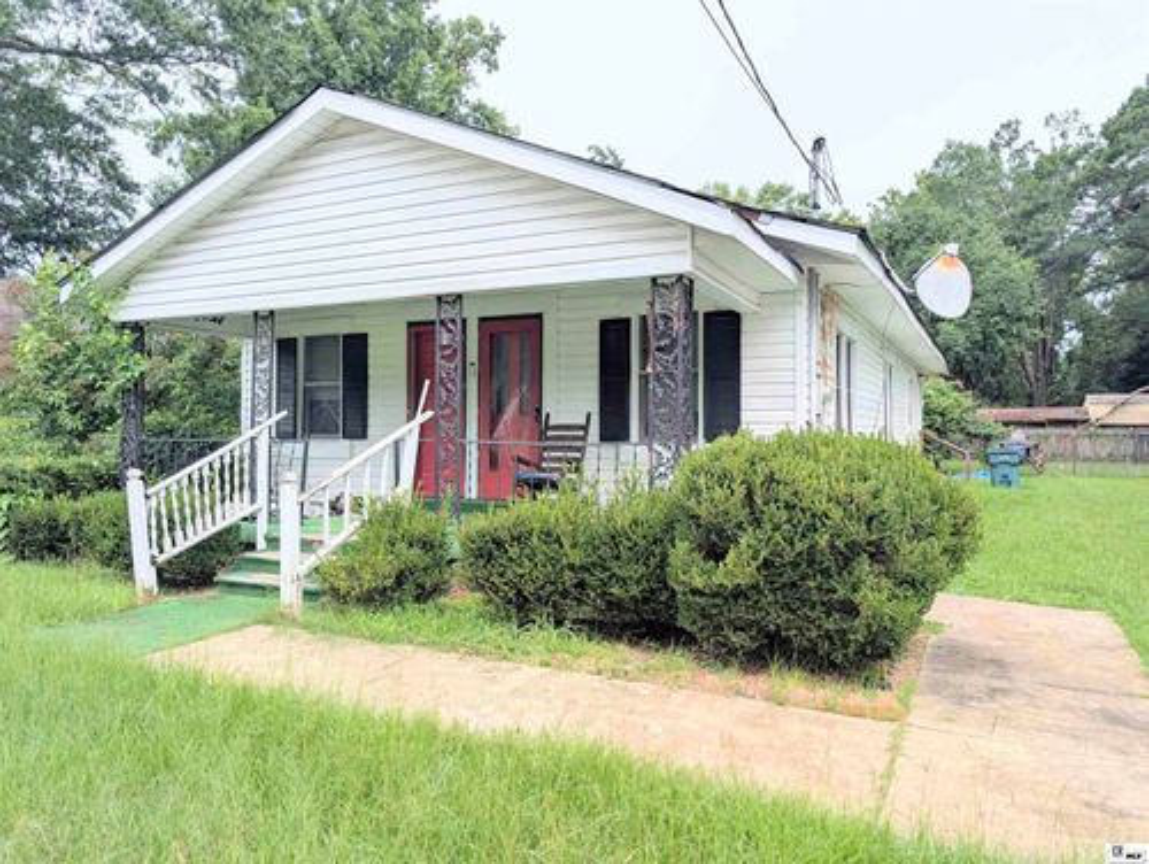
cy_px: 432
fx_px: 797
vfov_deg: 56.9
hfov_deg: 71.5
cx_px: 574
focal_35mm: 24
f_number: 1.68
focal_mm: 6.9
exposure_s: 1/1066
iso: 22
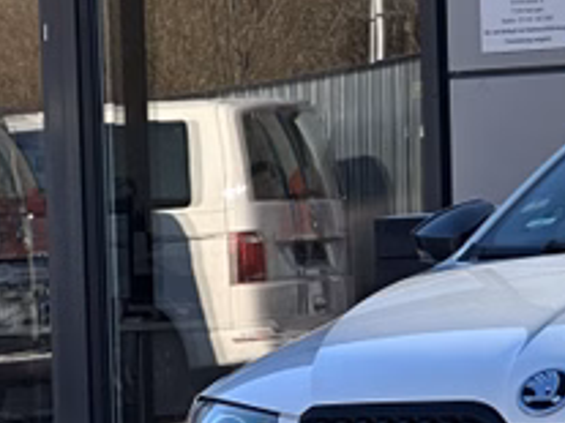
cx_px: 824
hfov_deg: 6.6
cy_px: 396
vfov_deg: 5.0
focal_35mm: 298
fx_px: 4861
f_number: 2.8
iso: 32
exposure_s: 1/485
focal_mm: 9
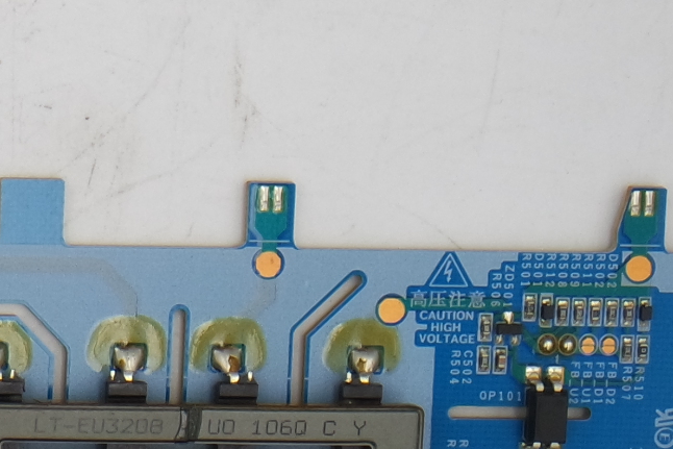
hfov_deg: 8.8
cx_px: -704
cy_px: 232
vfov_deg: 6.2
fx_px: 4132
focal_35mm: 221
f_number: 5
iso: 160
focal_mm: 18
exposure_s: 1/125
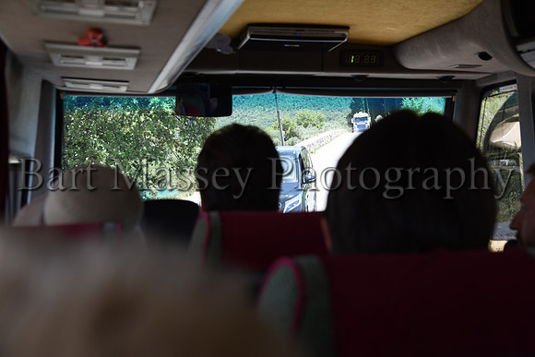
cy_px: 178
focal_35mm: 55
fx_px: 818
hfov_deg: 36.2
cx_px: 268
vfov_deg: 24.6
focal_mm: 55
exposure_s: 1/320
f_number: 7.1
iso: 400
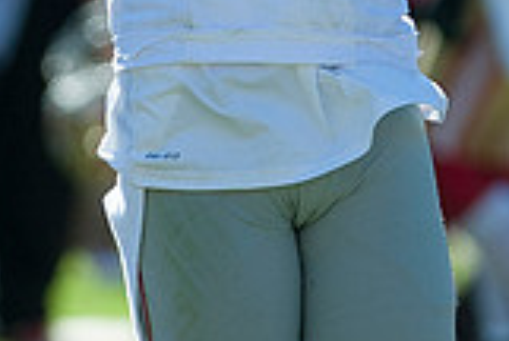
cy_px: -178
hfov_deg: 1.9
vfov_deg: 1.3
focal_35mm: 1080
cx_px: 250
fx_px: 15298
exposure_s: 1/2500
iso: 400
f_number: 4
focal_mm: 300
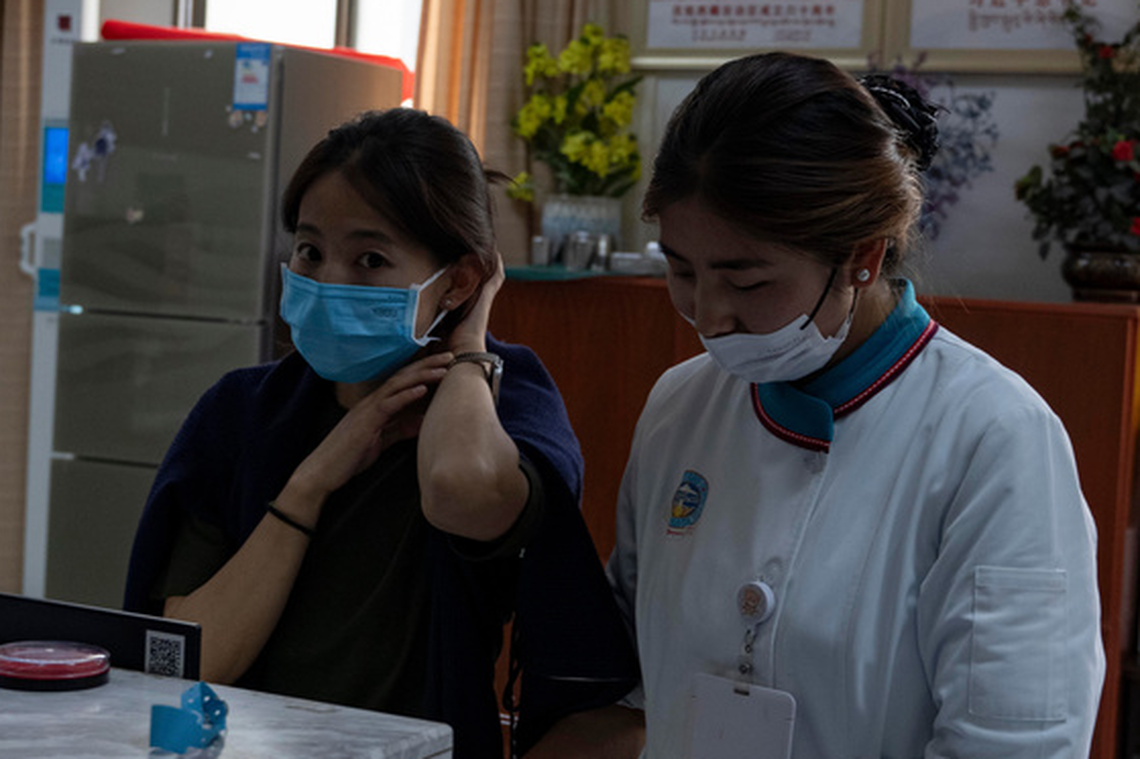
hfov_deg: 31.4
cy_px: 293
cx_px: 562
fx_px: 2026
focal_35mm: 64
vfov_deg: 21.2
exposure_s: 1/250
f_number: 4
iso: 2000
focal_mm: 35
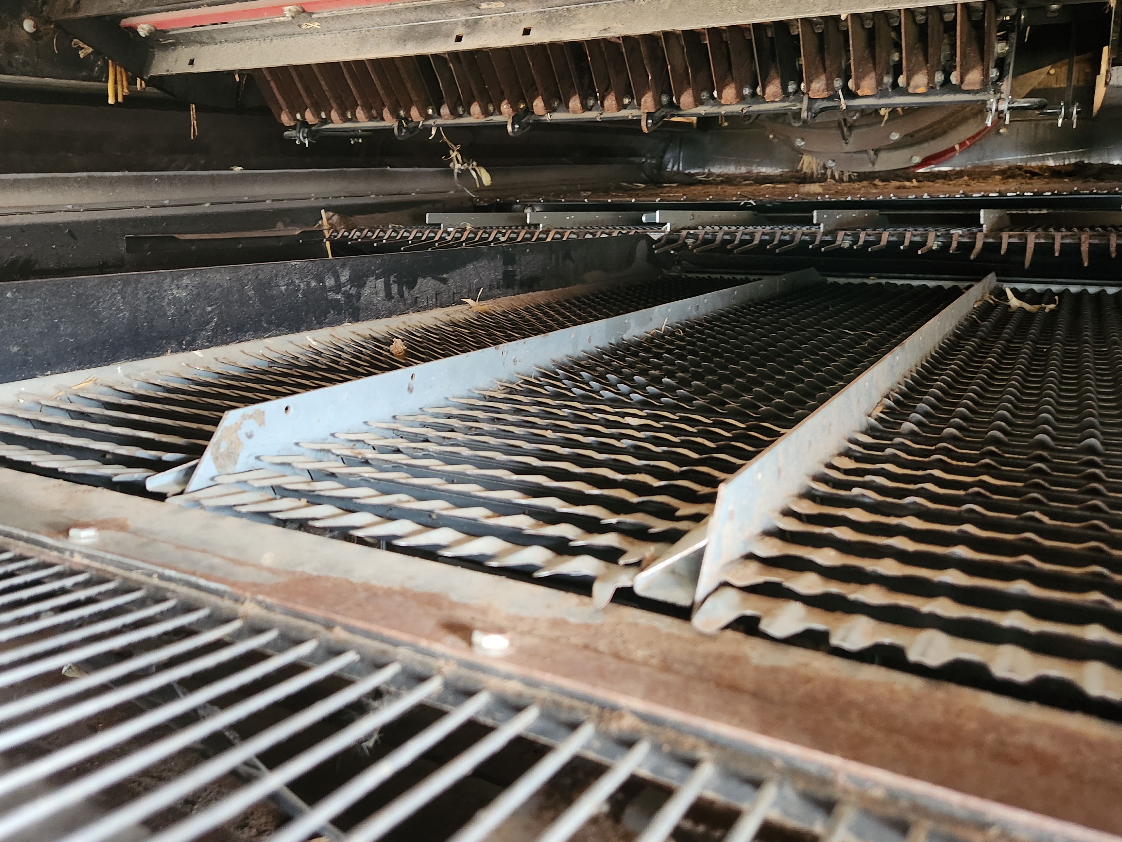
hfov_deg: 63.2
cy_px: 331
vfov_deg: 49.4
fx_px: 907
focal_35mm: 28
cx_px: 493
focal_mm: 5.4
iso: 800
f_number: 1.8
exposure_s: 1/24
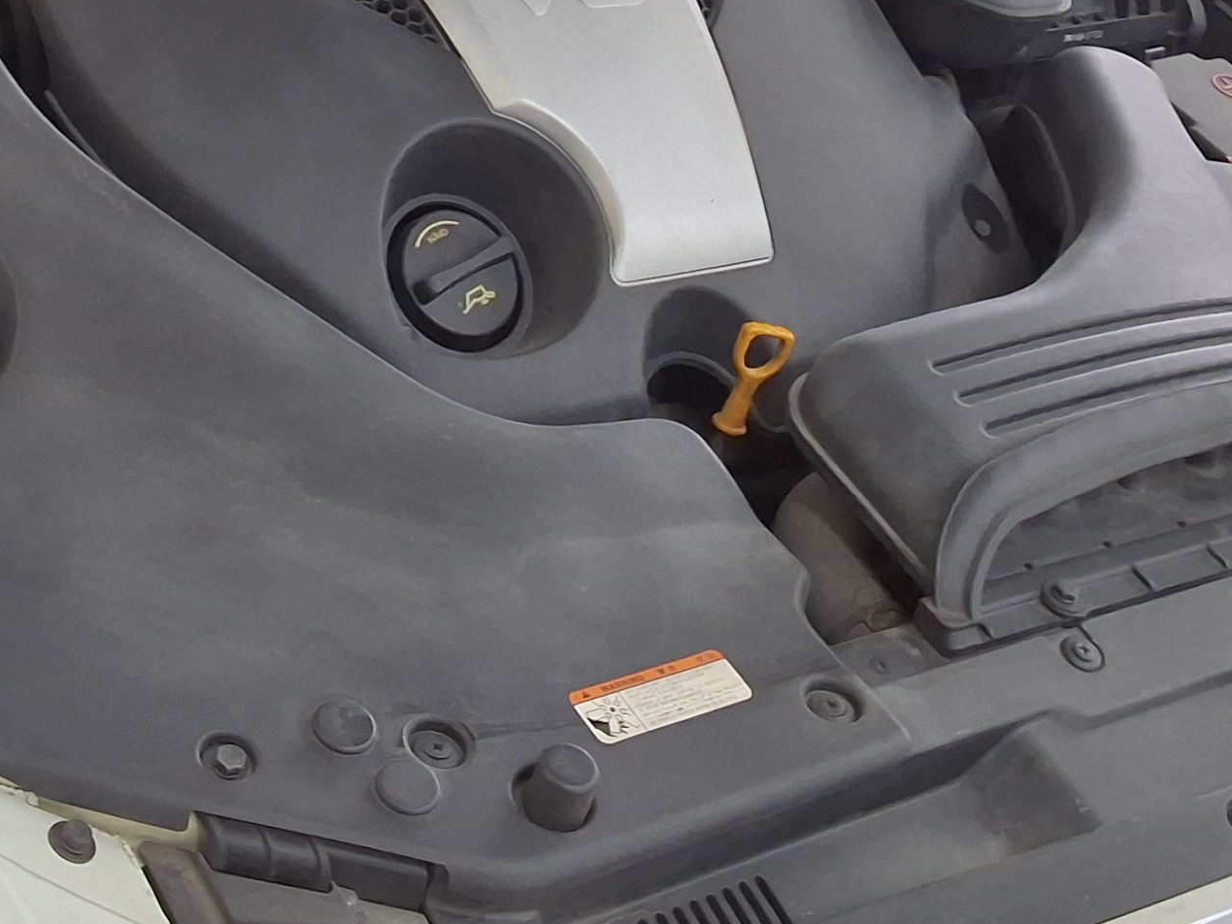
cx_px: 479
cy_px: -157
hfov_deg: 27.0
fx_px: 2563
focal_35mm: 72
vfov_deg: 19.4
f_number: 1.9
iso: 50
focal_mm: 2.91
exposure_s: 1/120
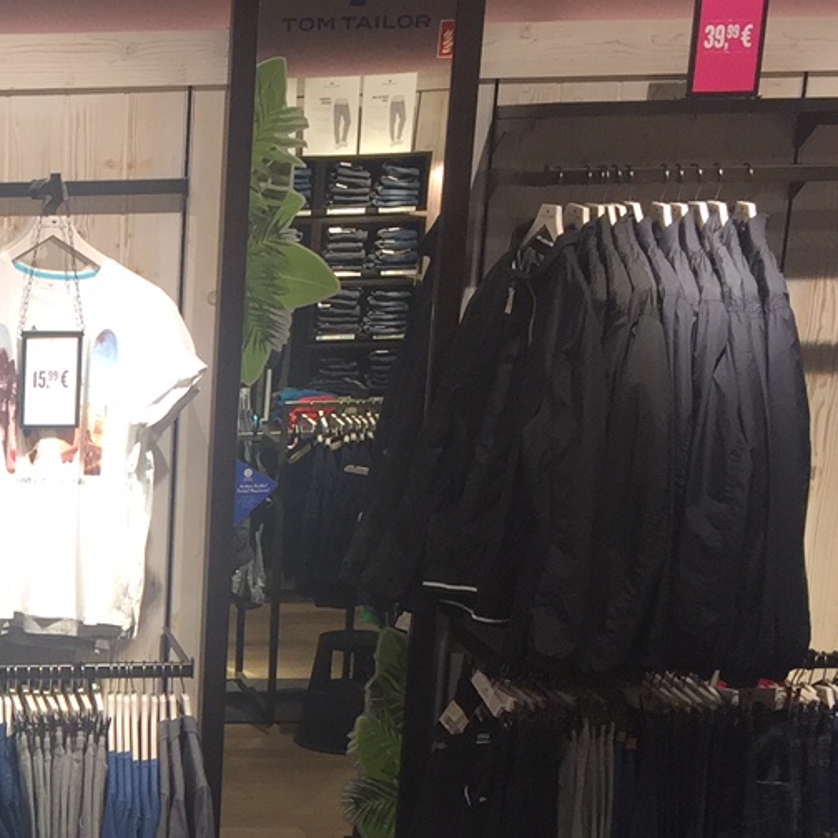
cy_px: 928
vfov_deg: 19.9
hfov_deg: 19.5
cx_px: -214
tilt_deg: -20.0
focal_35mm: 83
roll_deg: -0.1
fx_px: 2273
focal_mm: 4.15
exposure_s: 1/100
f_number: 2.2
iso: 50
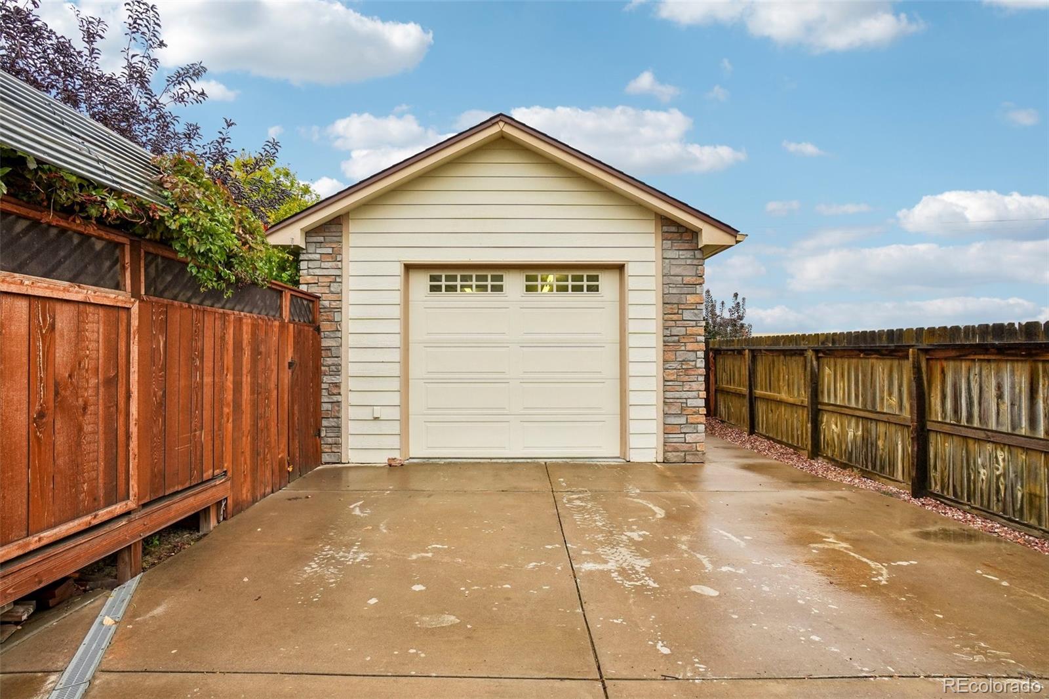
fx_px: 481
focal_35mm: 16
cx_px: 524
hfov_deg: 95.0
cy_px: 350
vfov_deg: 72.0
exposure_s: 1/200
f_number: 8
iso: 400
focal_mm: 11
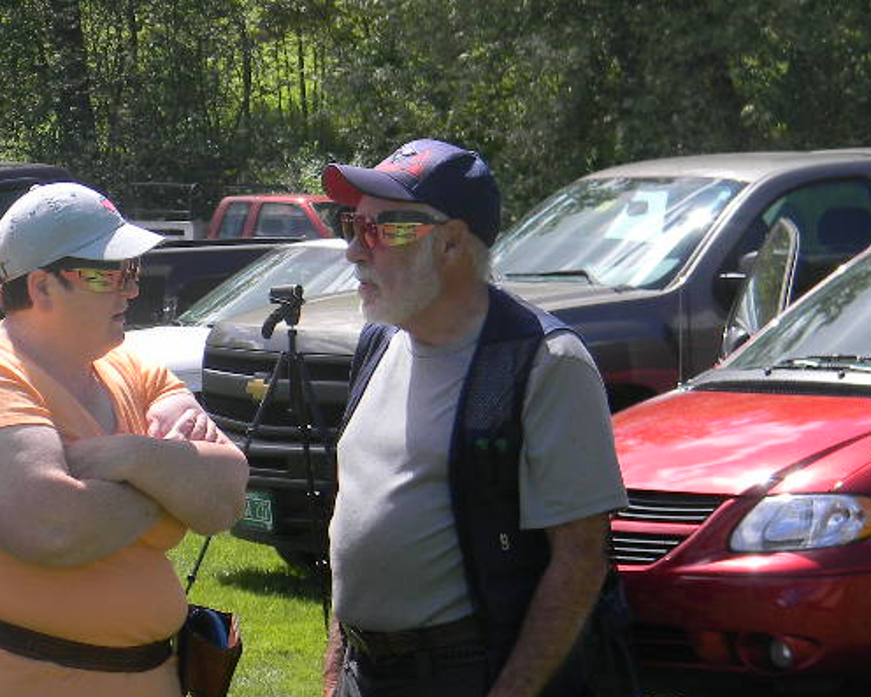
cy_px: 351
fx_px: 3481
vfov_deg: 11.4
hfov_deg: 14.2
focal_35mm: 135
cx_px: 123
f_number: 4.3
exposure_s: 1/424
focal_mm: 12.2
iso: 80
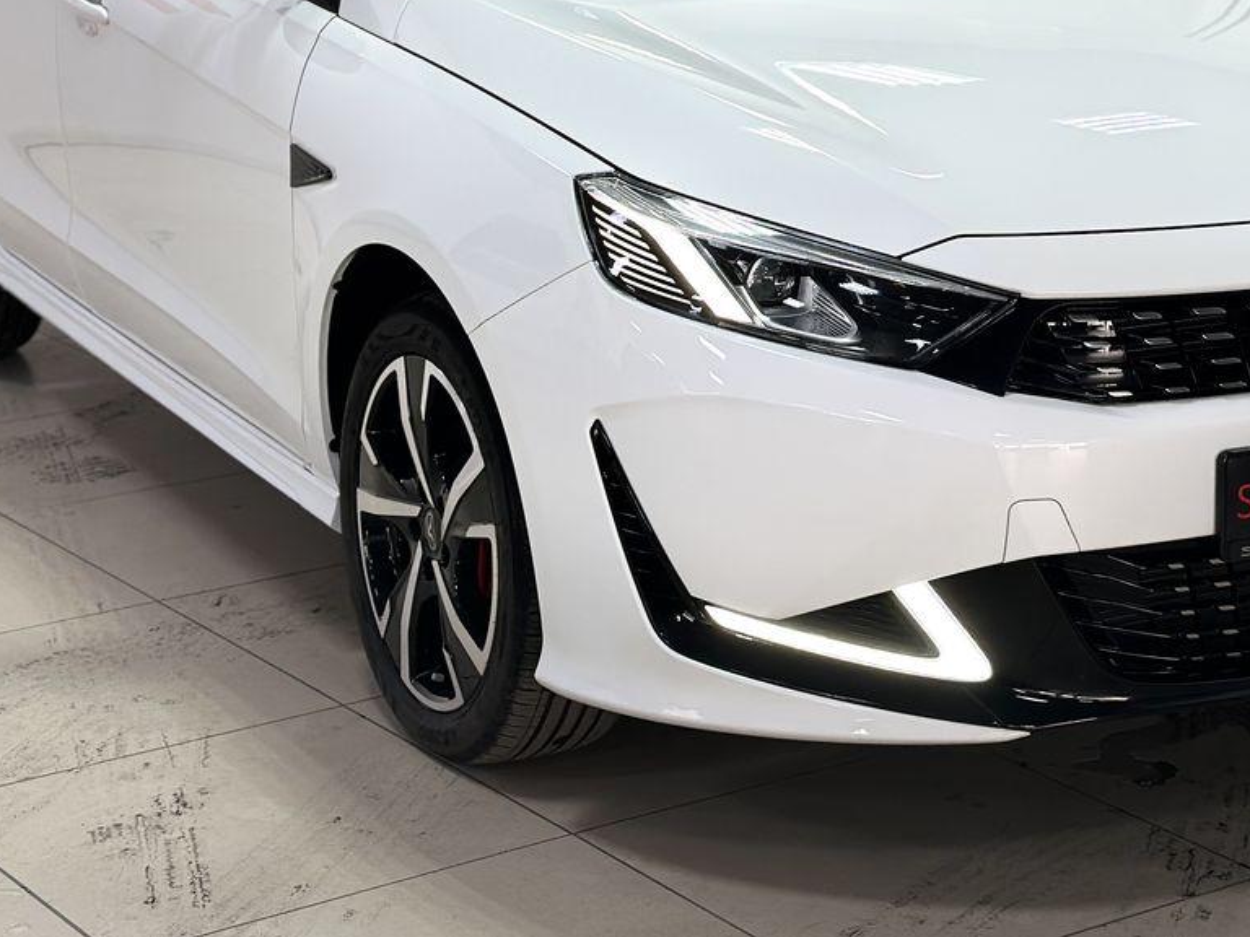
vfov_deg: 16.3
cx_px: 824
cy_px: 161
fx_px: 3250
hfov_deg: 21.7
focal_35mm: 90
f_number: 1.78
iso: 64
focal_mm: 6.86
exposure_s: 1/122
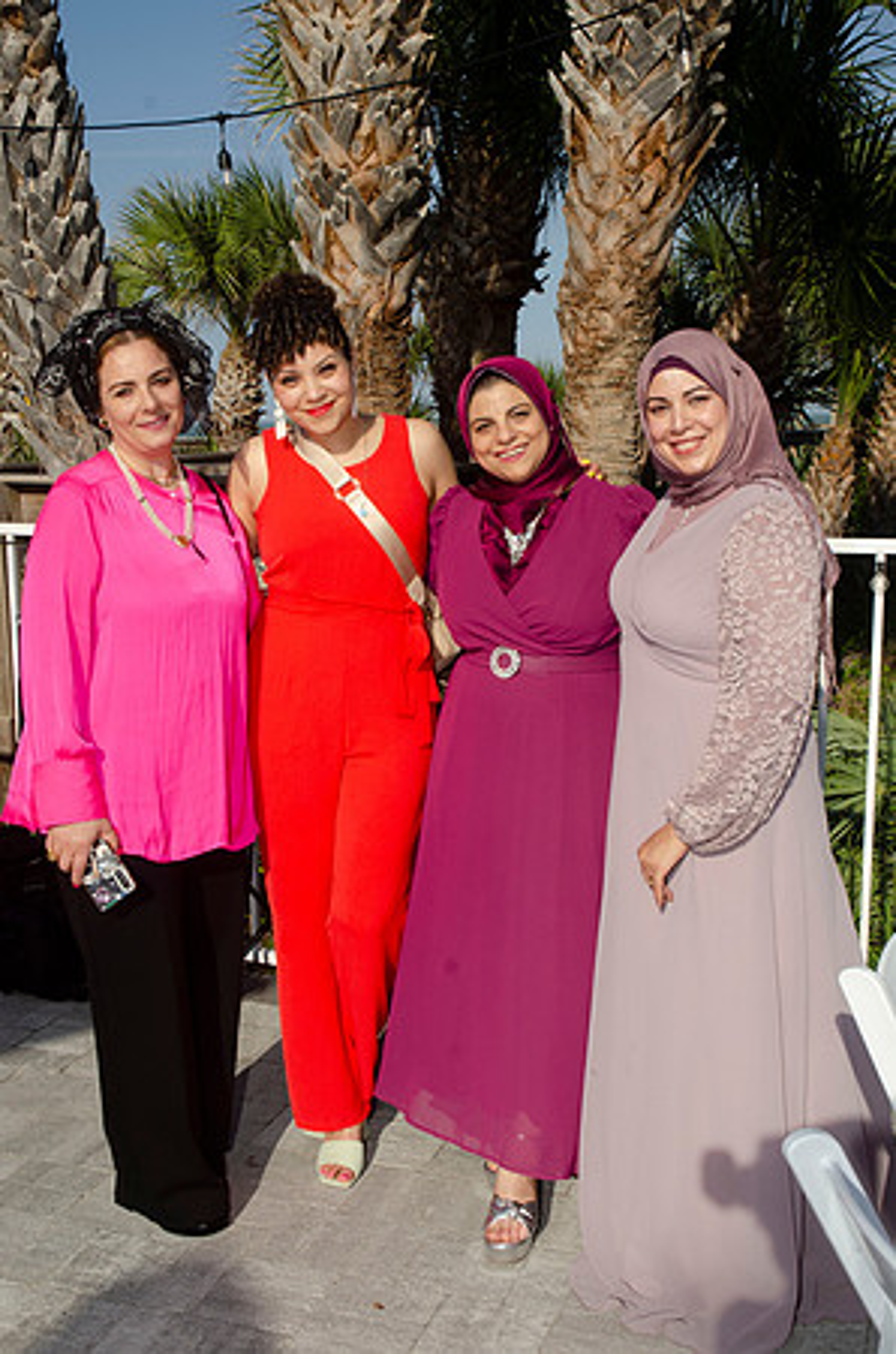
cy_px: 677
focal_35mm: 40
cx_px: 448
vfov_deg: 48.0
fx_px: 1519
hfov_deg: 32.9
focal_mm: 27
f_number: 10
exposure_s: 1/250
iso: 100
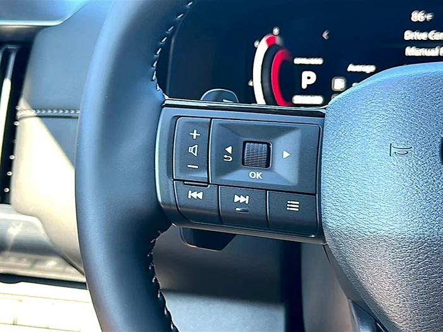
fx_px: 614
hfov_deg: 39.7
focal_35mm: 48
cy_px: 166
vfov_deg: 30.3
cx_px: 222
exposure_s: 1/83
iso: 64
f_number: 1.78
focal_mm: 6.86
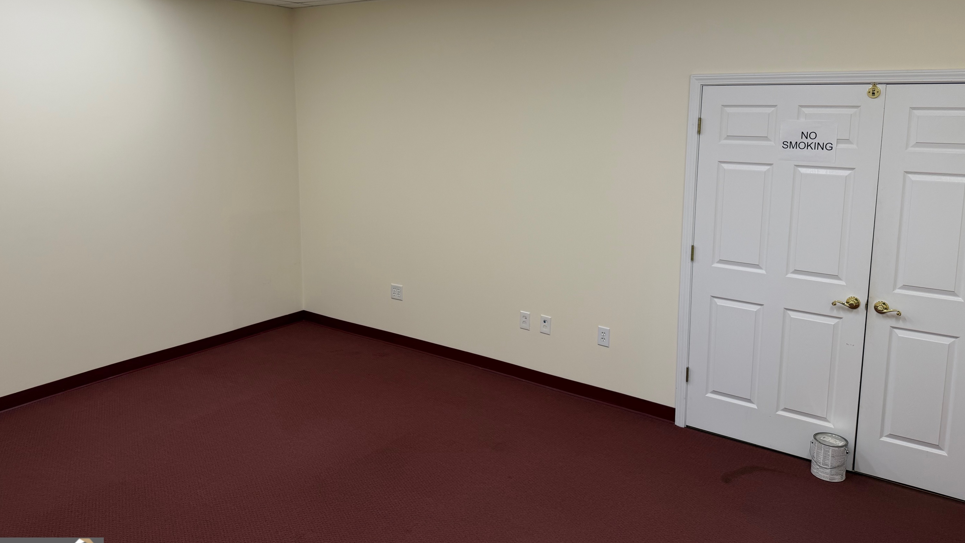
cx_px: 490
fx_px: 691
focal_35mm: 27
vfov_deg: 42.5
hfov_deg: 69.9
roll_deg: +0.3
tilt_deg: -7.7
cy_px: 201
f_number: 1.78
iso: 64
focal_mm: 6.76
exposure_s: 1/121
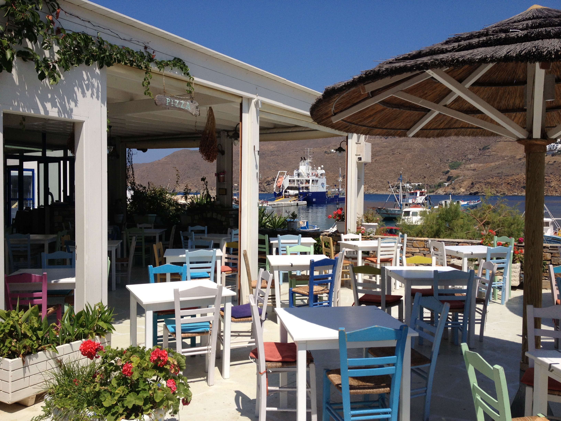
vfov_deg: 40.7
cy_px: 210
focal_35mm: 35
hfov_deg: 52.6
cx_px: 280
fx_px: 567
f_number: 2.4
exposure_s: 1/2907
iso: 50
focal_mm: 4.28
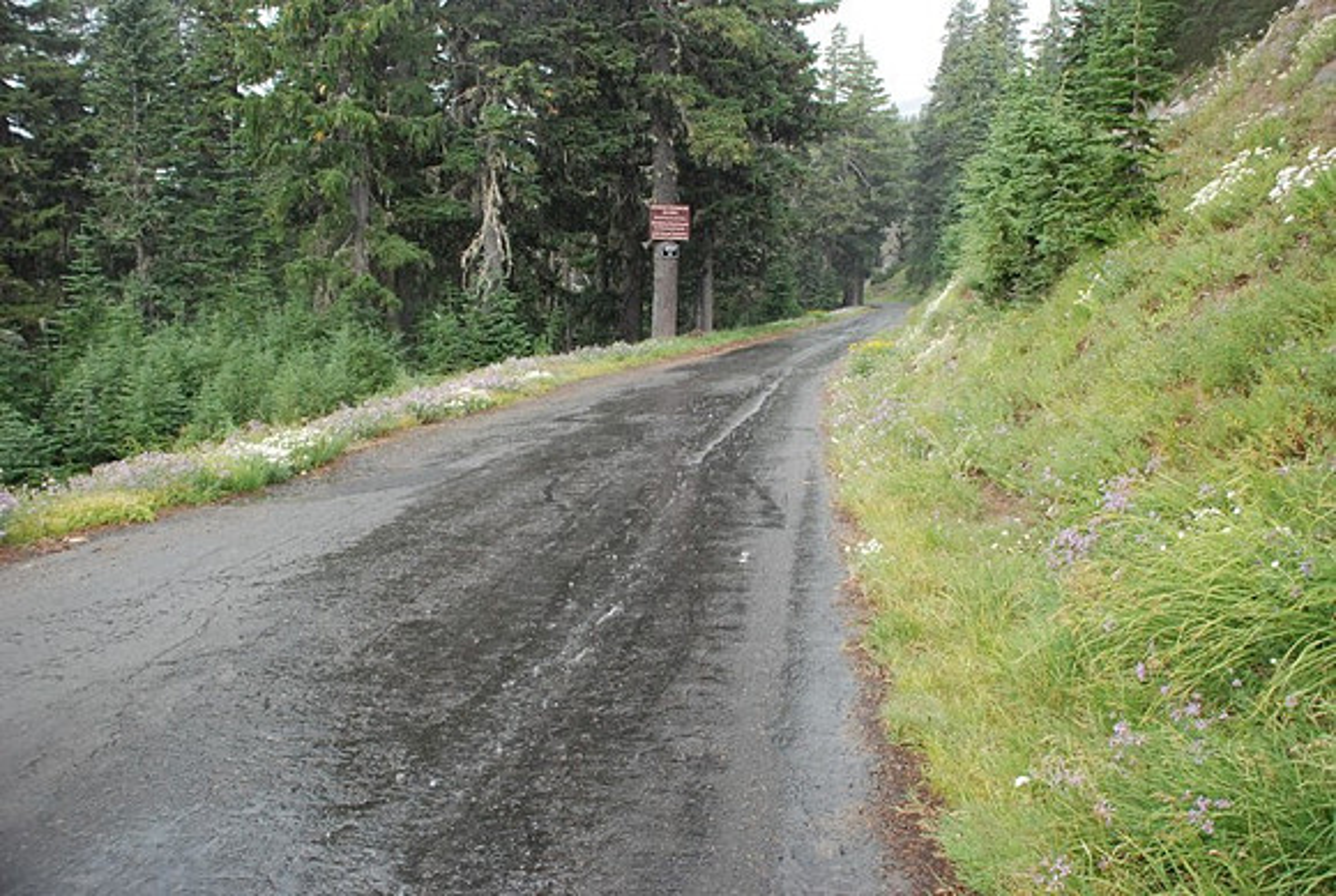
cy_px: 448
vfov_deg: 40.1
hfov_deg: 57.1
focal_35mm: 33
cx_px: 668
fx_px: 1227
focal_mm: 22
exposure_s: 1/320
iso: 1600
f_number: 3.8
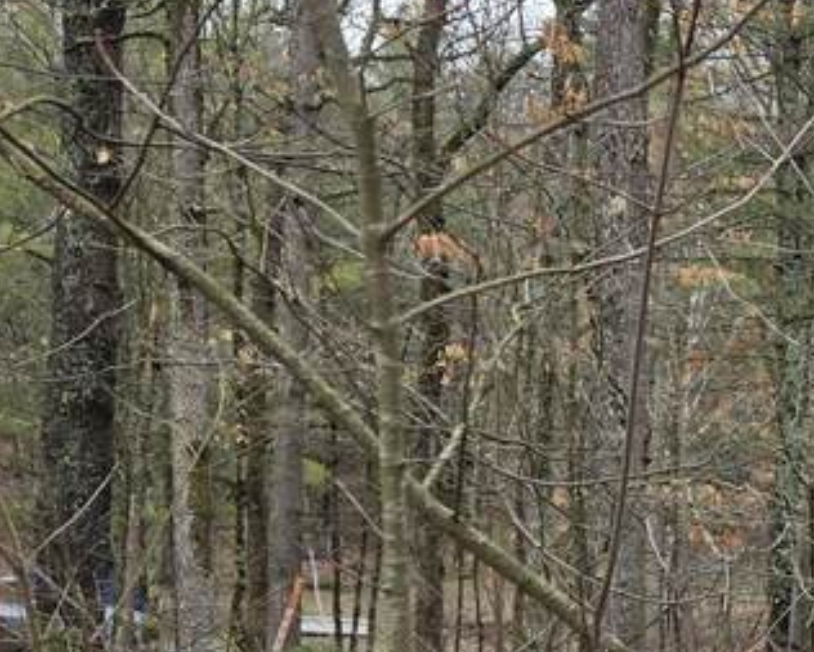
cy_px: 546
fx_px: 2193
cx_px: 1350
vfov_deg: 16.7
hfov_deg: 17.9
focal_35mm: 91
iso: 25
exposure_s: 1/276
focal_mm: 5.4
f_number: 1.8
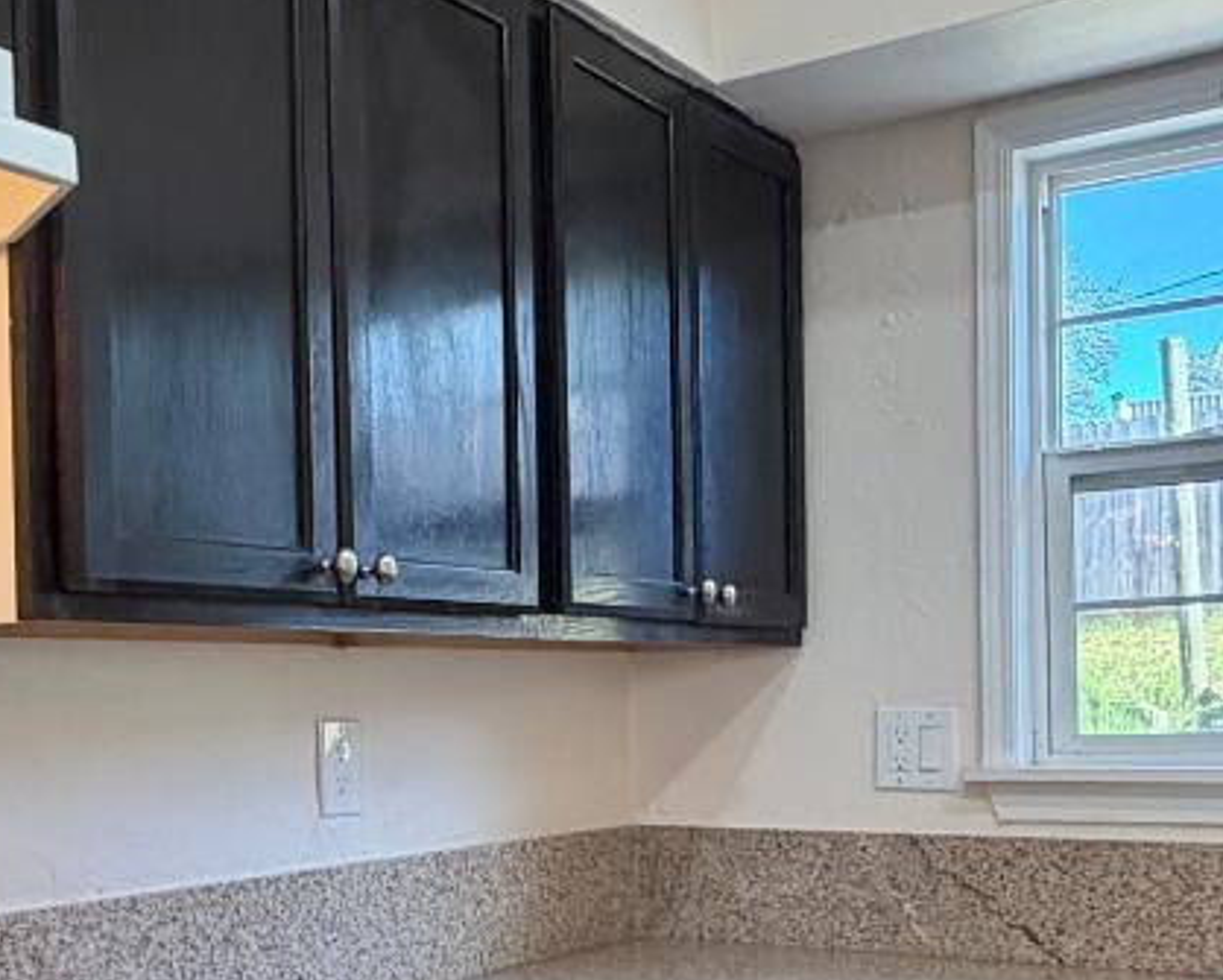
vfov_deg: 30.3
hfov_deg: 37.8
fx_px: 1775
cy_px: 742
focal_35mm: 49
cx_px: 471
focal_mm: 2.22
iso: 200
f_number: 2.2
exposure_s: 1/120
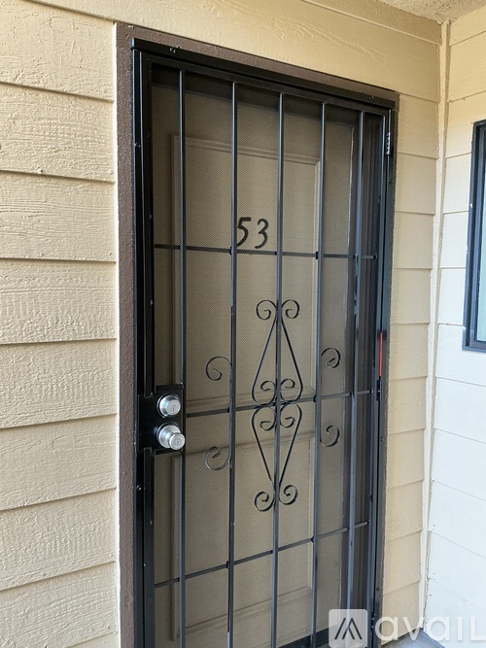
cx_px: 243
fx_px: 543
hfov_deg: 48.2
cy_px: 324
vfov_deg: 61.7
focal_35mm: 29
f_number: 1.8
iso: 80
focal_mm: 3
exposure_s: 1/60
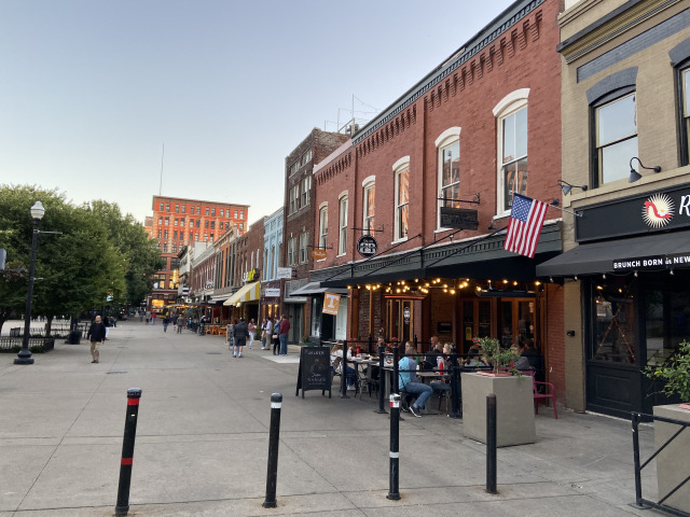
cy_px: 258
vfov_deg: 53.1
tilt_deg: +8.0
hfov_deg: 67.3
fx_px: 518
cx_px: 345
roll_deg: -1.2
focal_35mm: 26
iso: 100
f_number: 1.8
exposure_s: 1/120
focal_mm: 4.25
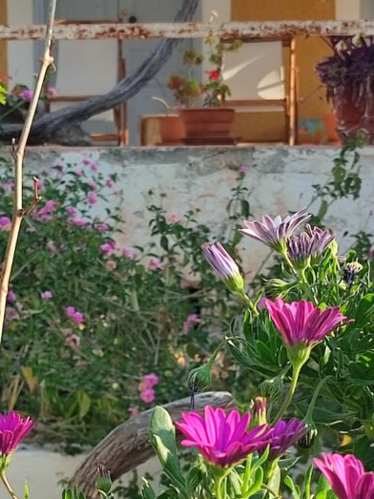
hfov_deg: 30.7
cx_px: 134
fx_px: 677
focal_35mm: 47
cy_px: 366
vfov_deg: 39.5
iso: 50
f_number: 1.89
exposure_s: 1/260
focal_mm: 5.89
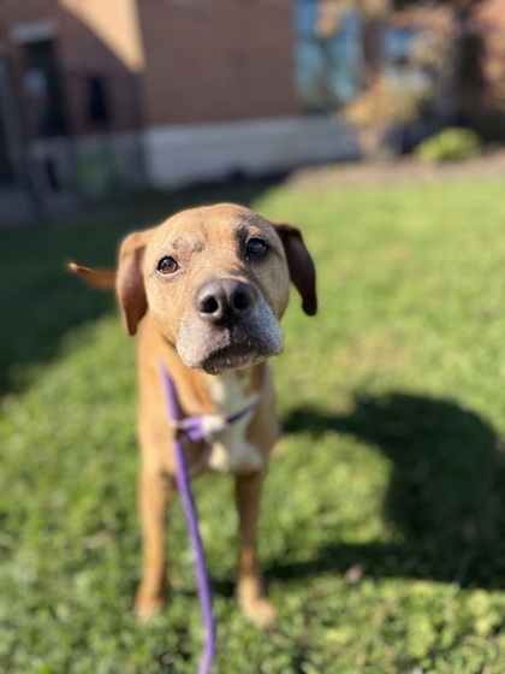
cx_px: 252
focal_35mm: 24
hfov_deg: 56.8
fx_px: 467
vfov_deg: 71.6
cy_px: 337
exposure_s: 1/1855
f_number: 1.78
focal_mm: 6.76
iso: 80
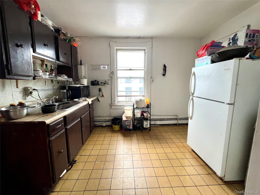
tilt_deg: -6.5
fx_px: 98
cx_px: 130
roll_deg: +1.5
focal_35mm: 13
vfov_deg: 89.9
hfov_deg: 106.2
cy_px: 98
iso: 100
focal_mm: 1.57
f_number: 1.8
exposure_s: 1/99
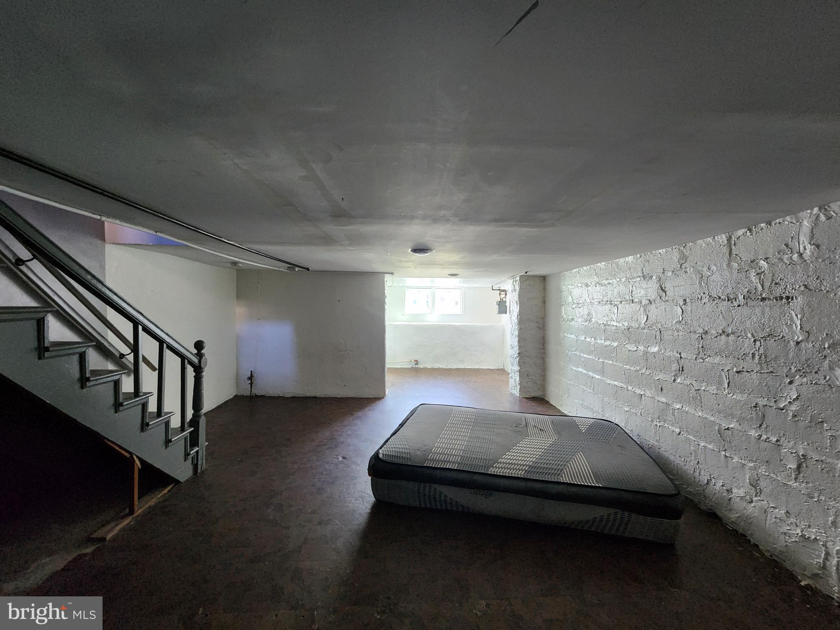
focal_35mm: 13
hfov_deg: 106.2
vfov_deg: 89.9
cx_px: 420
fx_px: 315
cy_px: 315
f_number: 2.2
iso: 400
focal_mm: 2.2
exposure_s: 1/30
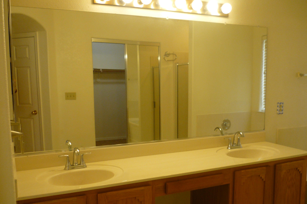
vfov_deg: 37.8
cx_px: 154
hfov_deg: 54.4
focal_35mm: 35
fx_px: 298
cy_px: 113
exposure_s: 1/30
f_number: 2.8
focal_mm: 5.5
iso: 160
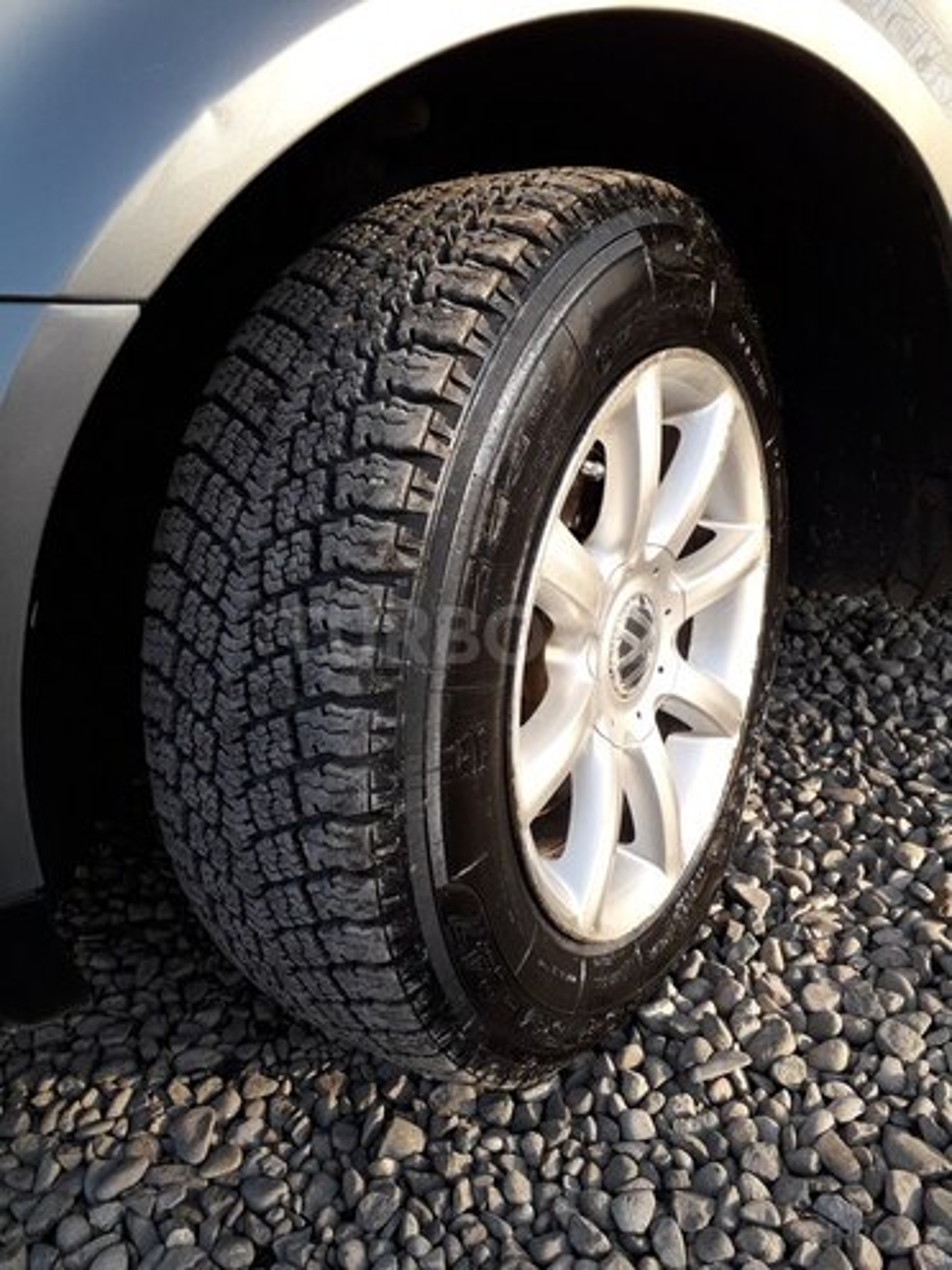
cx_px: 476
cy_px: 635
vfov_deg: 65.3
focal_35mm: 27
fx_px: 990
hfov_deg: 51.4
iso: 40
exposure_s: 1/258
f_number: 1.9
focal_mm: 3.6
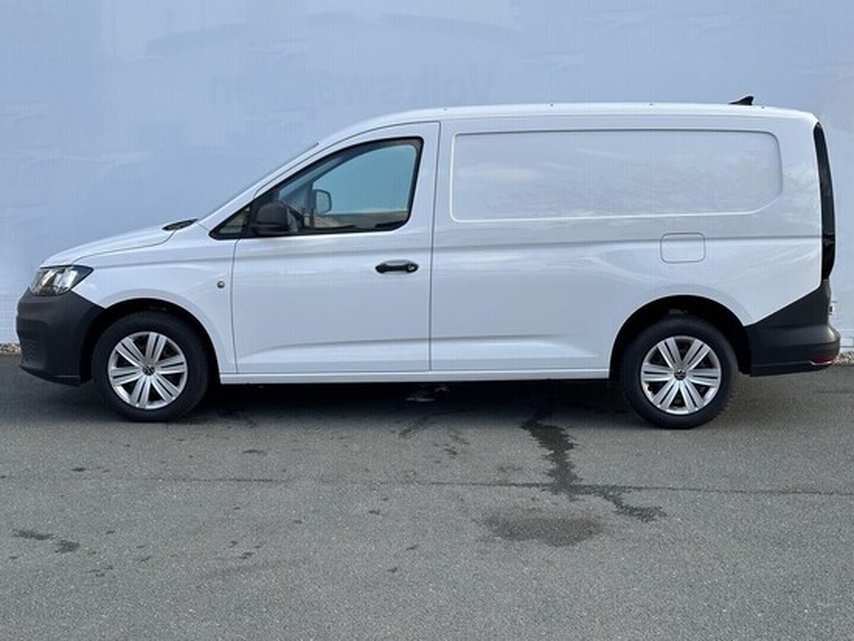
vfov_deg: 30.3
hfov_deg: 39.6
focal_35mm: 48
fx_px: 1185
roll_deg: -0.5
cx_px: 427
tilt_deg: -7.5
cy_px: 320
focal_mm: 6.86
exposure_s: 1/1145
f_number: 1.78
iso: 64
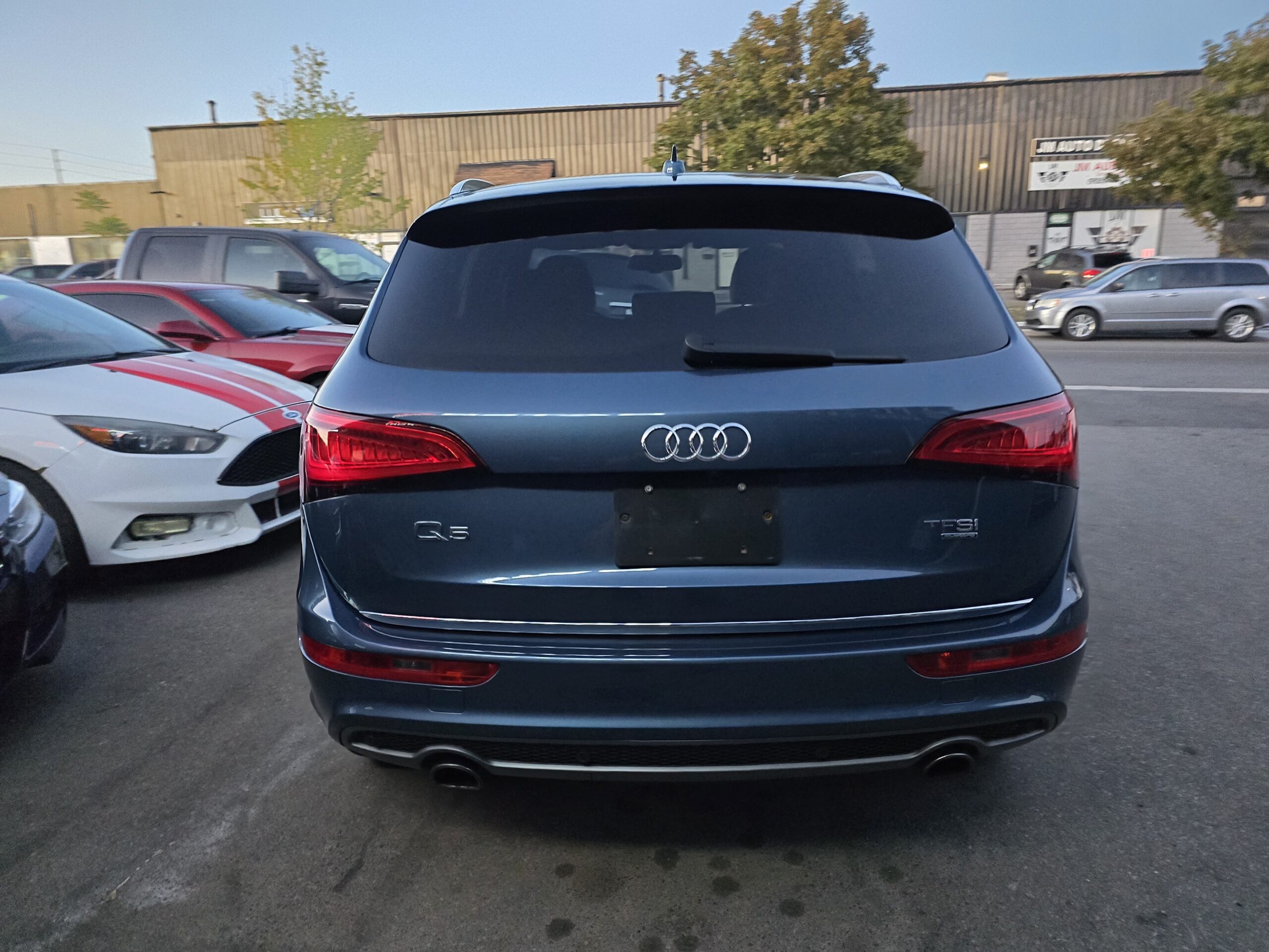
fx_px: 843
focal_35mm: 23
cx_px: 634
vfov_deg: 58.9
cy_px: 476
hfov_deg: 73.9
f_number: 1.7
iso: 1600
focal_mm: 6.3
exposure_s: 1/40
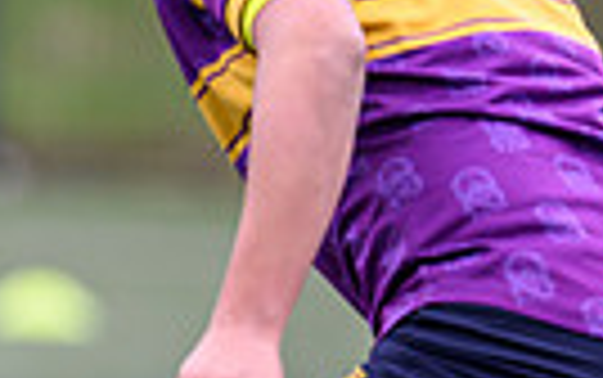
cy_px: 212
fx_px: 34211
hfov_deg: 1.0
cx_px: -453
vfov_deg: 0.6
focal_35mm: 2080
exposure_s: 1/2000
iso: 640
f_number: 3.5
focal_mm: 400
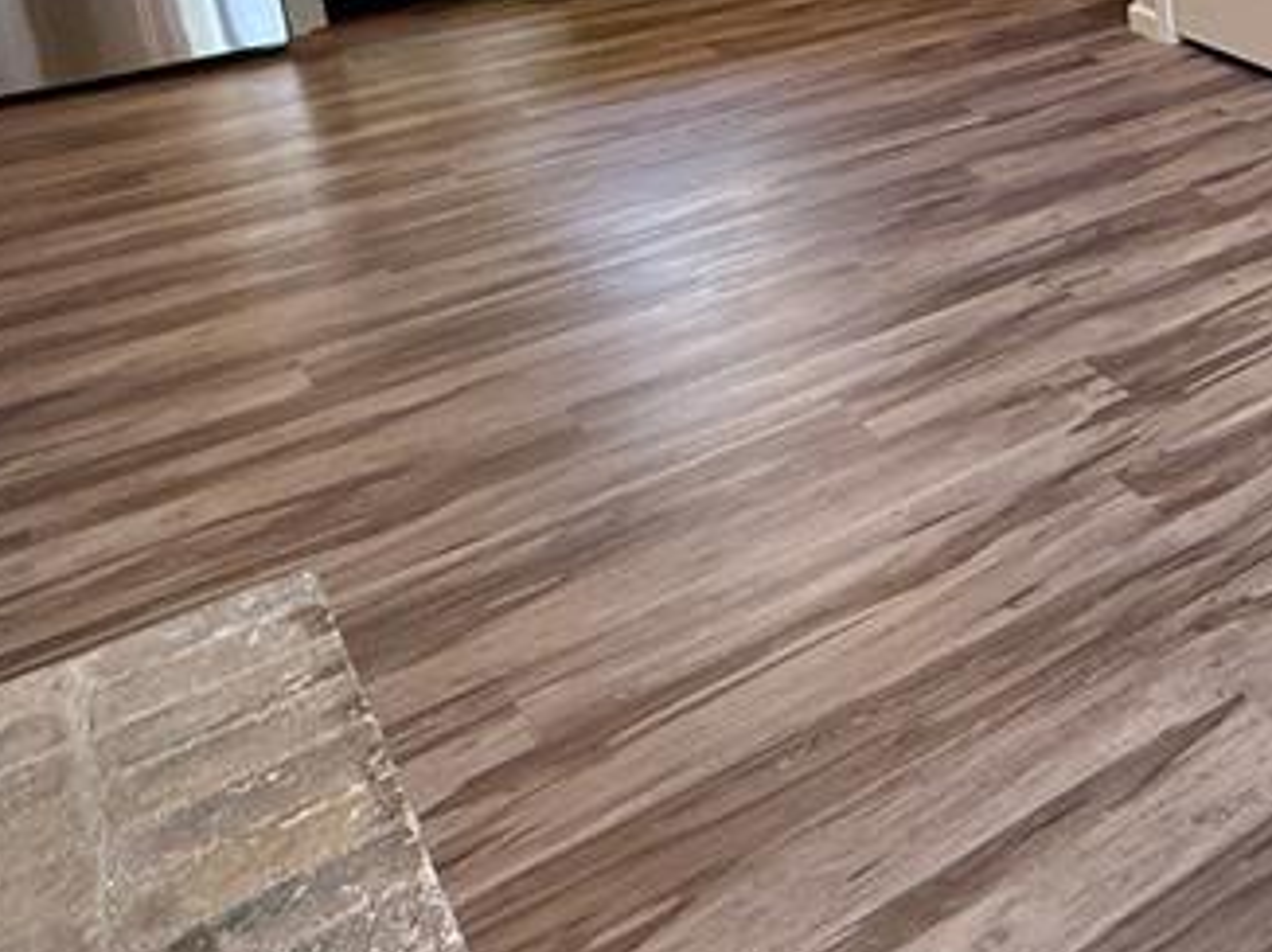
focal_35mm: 44
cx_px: 1596
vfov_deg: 29.7
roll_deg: +0.9
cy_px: -82
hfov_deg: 33.3
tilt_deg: -14.0
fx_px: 1616
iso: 200
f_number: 2.2
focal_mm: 2.22
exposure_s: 1/120
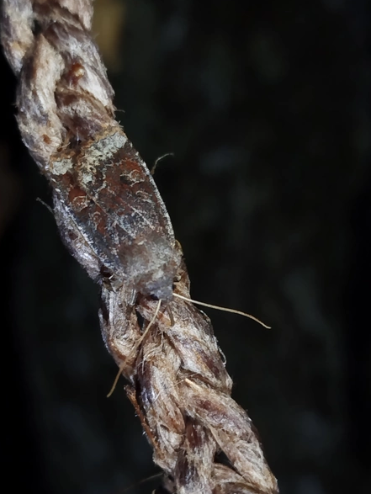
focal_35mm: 73
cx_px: 174
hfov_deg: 20.2
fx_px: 1042
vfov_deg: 26.7
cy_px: 253
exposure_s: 1/50
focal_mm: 5.31
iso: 125
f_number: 1.7
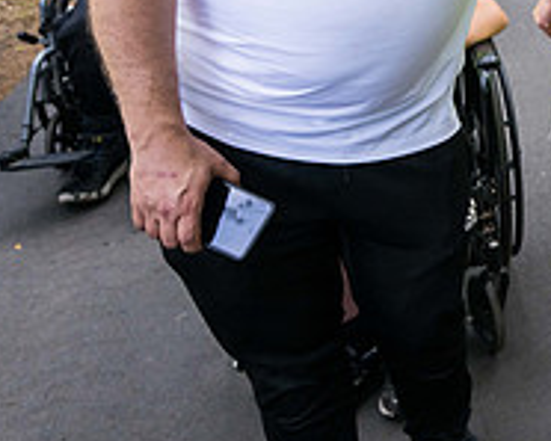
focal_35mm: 57
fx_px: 930
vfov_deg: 24.9
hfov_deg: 25.9
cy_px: -37
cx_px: 791
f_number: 4
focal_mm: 19.5
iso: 500
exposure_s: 1/500
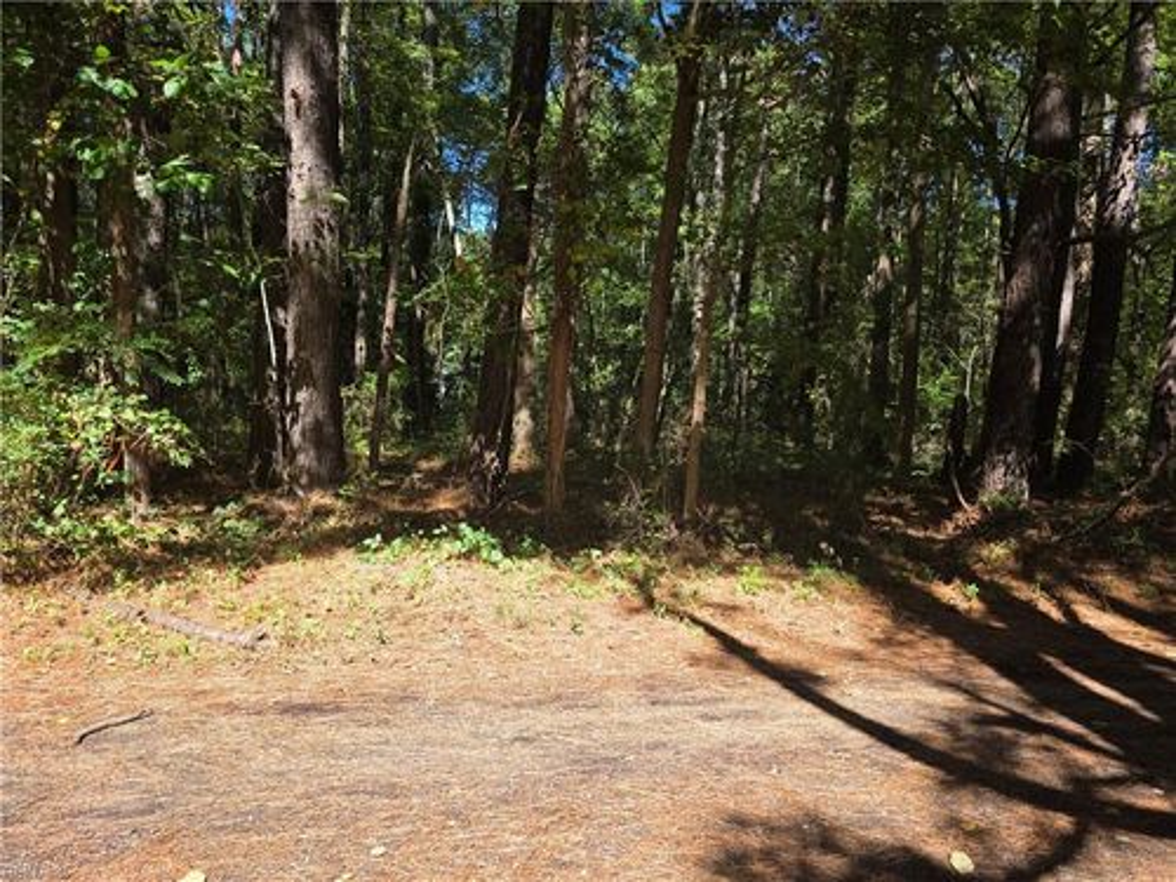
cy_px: 441
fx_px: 781
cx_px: 588
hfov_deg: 73.9
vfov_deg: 58.9
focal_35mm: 23
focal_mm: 6.3
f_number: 1.7
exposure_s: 1/1215
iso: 80
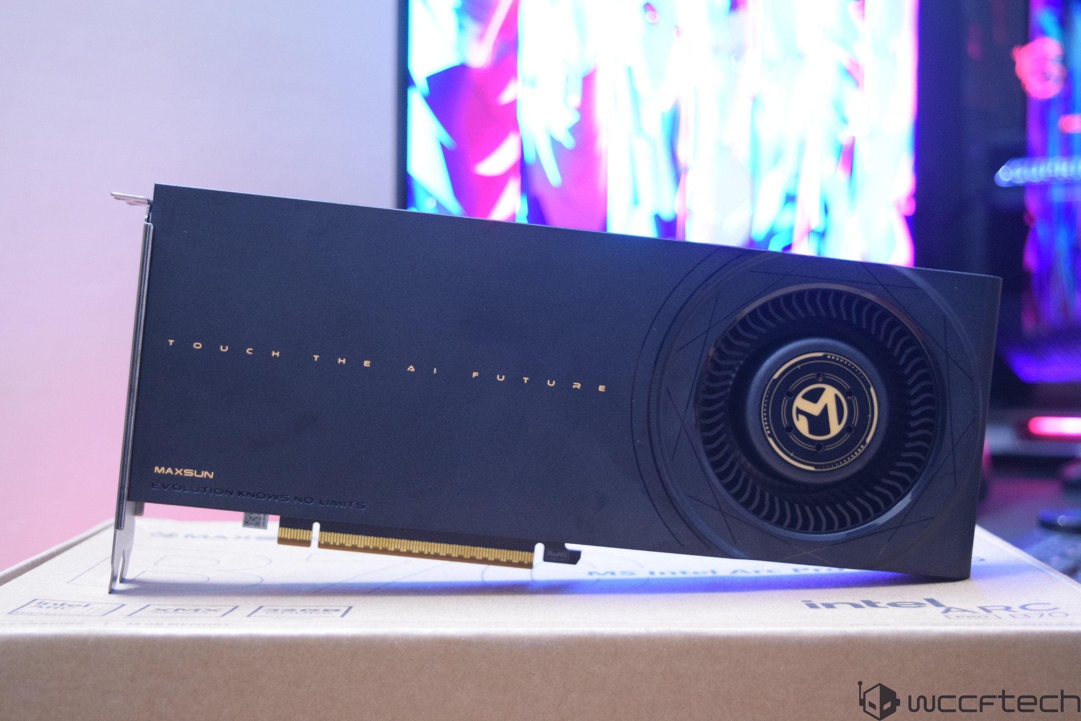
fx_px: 1576
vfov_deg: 25.8
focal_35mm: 52
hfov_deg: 37.9
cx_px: 540
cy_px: 360
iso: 1600
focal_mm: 35
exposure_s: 1/10
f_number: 5
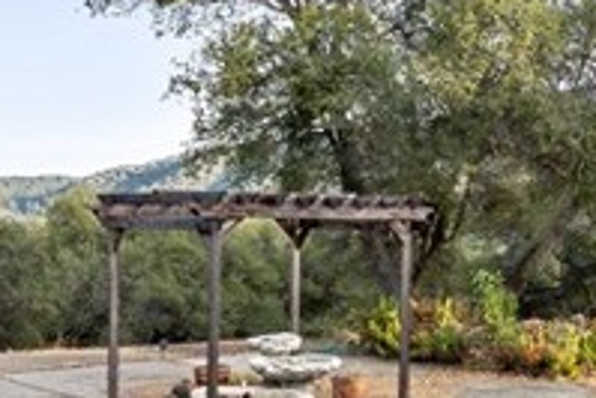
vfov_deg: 19.0
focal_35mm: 72
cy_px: 202
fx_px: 1193
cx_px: 563
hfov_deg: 26.9
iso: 80
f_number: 5
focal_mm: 14
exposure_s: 1/100
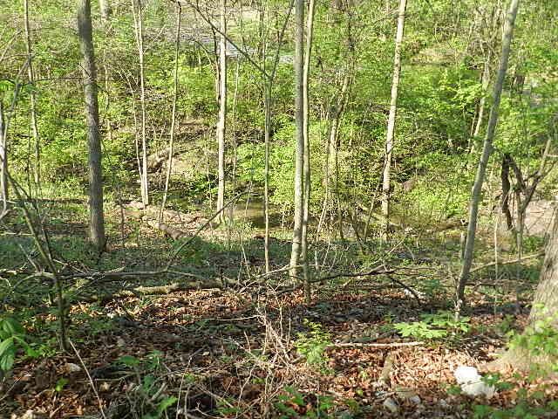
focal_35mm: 38
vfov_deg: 37.7
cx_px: 279
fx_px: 613
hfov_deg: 49.0
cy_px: 210
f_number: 4
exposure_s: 1/160
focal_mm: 6.7
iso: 160
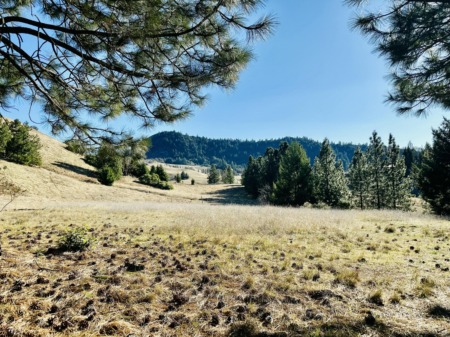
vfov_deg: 56.8
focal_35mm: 24
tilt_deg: +1.6
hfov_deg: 71.6
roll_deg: +4.5
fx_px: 312
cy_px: 168
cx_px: 225
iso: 80
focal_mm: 6.86
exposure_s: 1/3597
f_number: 1.78
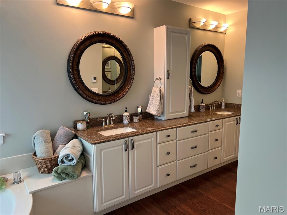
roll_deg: +0.7
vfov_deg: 53.1
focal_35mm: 26
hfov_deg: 67.3
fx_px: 216
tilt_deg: -10.1
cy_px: 108
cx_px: 144
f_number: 1.5
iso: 100
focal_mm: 5.7
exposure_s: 1/120
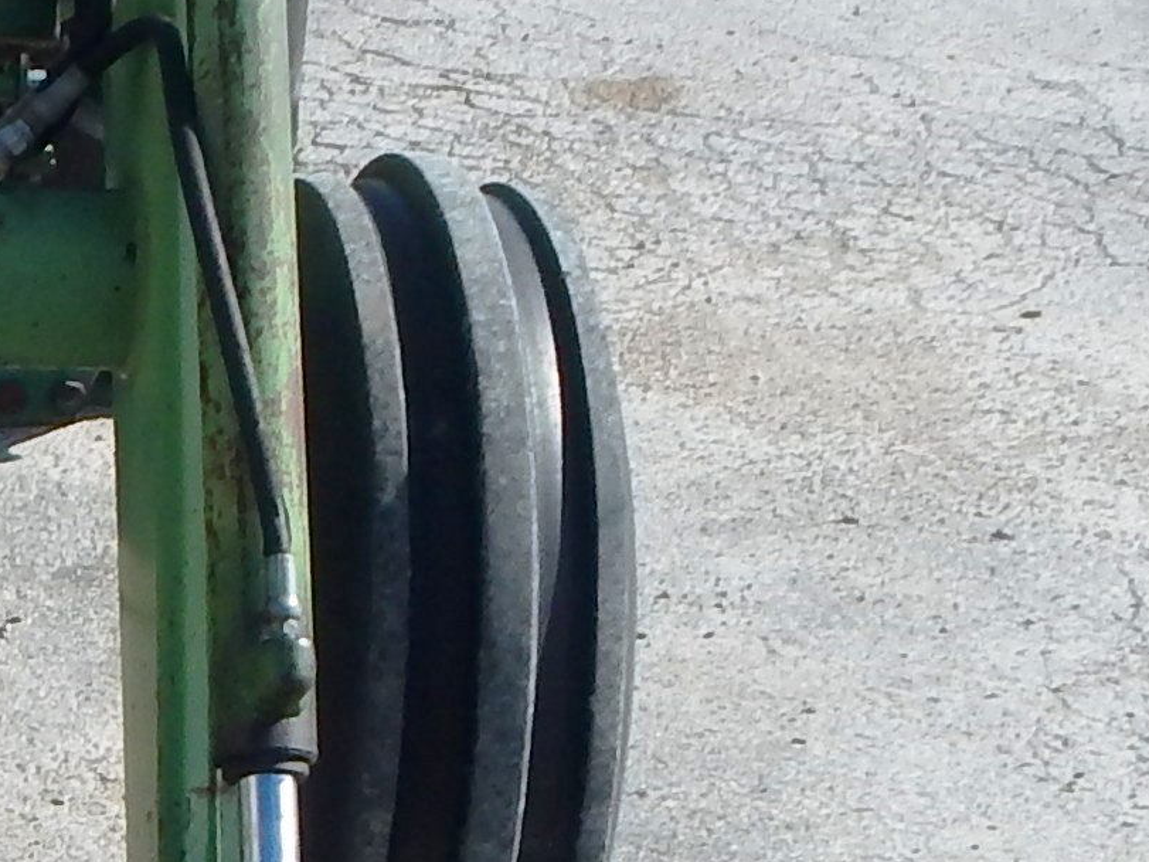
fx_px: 4148
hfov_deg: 14.7
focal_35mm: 125
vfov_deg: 11.8
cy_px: 617
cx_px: -553
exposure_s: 1/1500
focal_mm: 4
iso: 125
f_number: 3
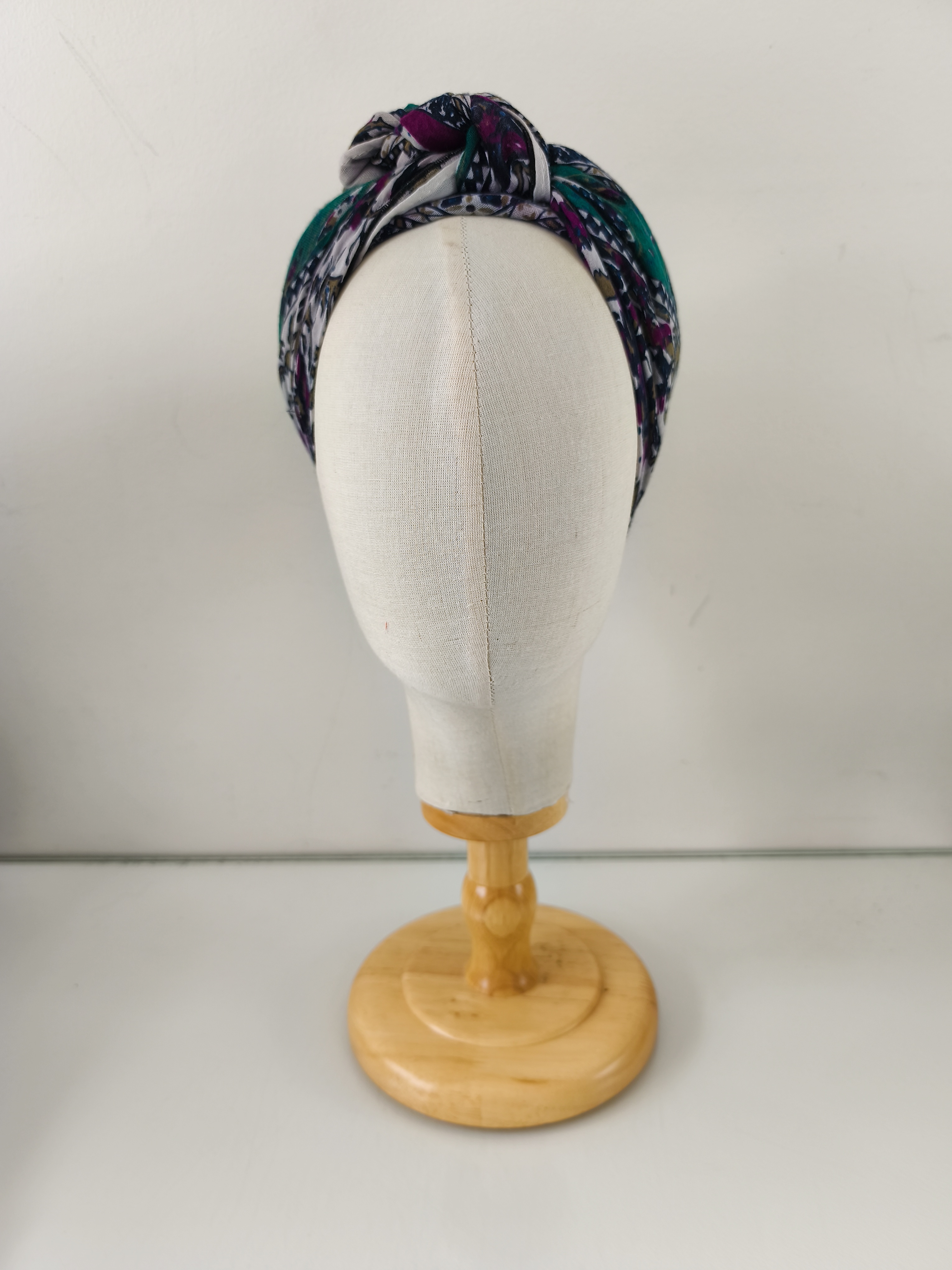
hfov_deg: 58.9
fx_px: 843
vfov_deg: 73.9
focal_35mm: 23
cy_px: 635
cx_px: 476
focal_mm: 6.14
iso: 64
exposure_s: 1/40
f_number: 1.65
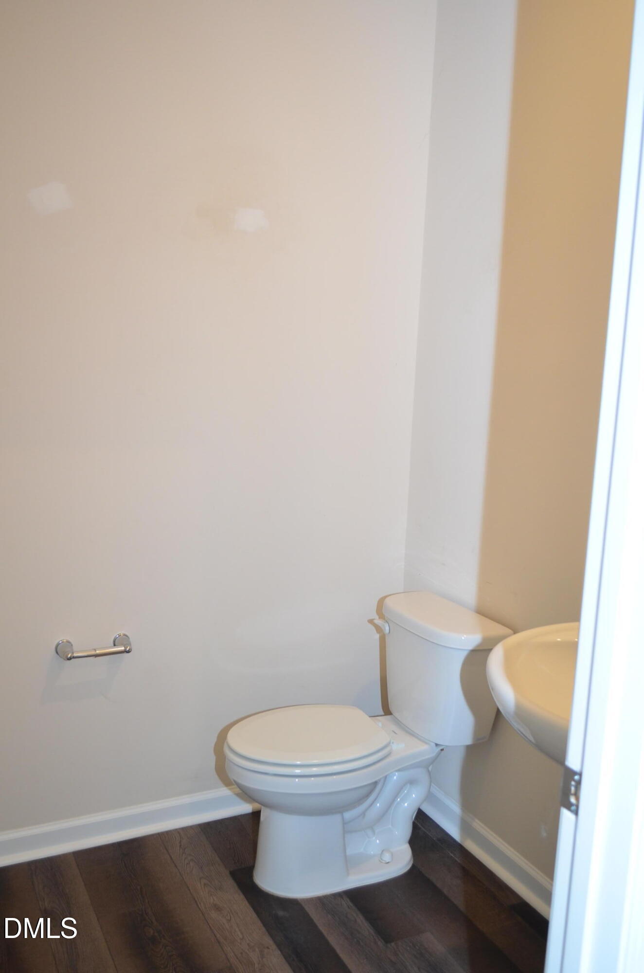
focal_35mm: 33
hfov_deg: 39.8
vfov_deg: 57.3
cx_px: 322
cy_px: 486
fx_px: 890
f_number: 3.8
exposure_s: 1/60
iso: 800
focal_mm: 22
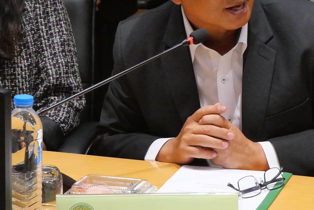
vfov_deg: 7.8
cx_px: 178
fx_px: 1536
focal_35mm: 176
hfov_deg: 11.7
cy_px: 68
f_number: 5.2
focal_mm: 35
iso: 2500
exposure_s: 1/125
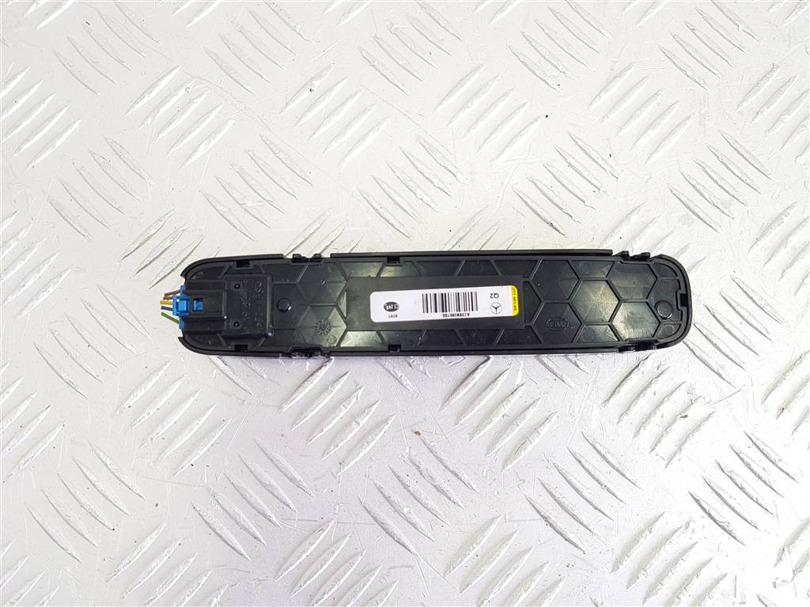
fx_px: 608
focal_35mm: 26
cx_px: 405
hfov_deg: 67.3
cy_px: 304
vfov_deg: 53.1
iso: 50
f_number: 1.7
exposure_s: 1/50
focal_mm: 4.2
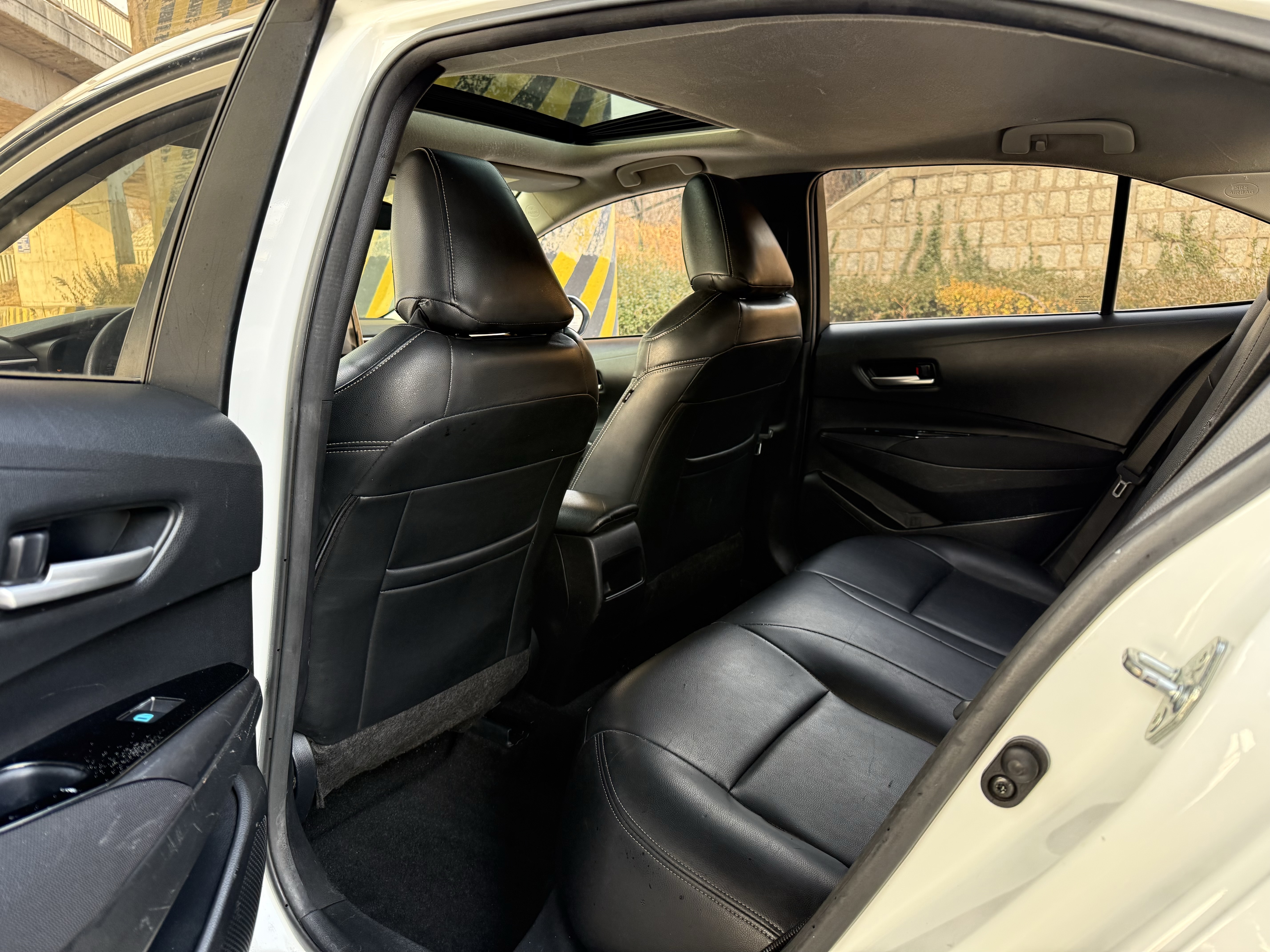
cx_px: 635
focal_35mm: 24
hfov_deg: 71.6
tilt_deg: -11.4
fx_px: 881
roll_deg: +2.0
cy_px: 476
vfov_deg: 56.8
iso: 200
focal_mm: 6.76
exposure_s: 1/157
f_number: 1.78
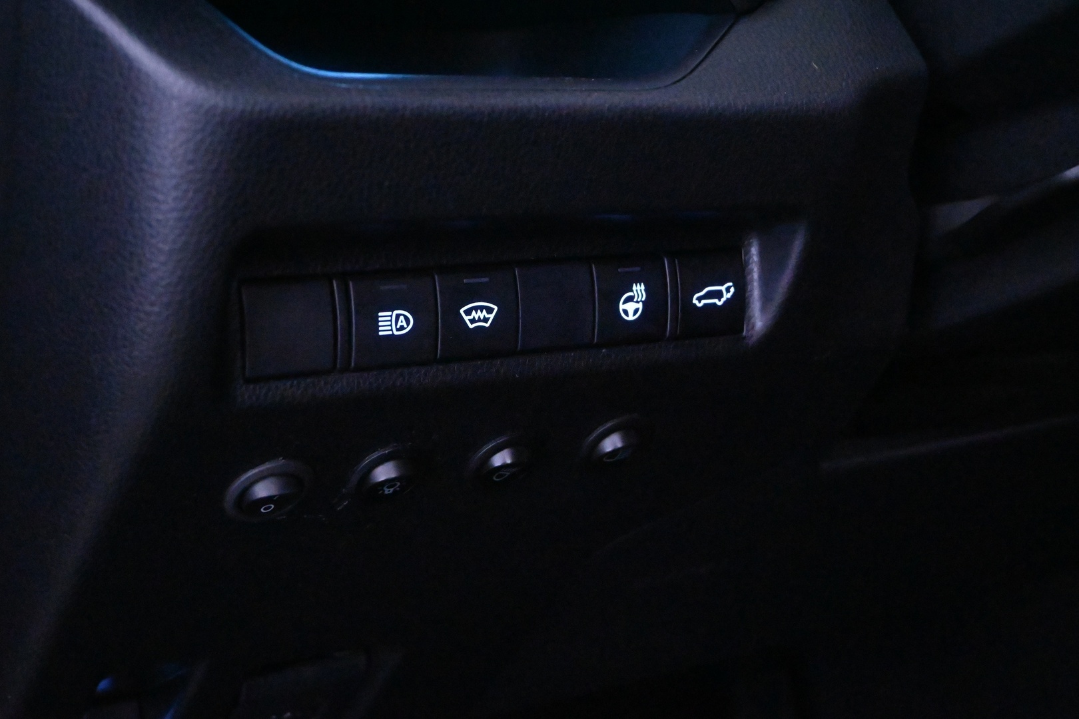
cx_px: 540
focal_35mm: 54
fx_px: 1618
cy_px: 360
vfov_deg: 25.1
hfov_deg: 36.9
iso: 22800
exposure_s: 1/60
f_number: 5.3
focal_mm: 36
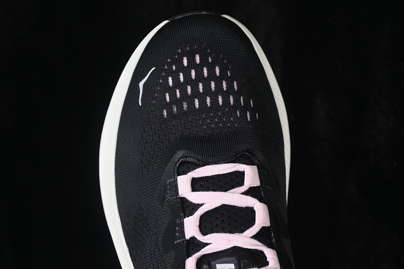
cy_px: 134
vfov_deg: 18.2
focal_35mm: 75
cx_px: 202
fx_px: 842
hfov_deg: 27.0
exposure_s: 1/60
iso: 160
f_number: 6.3
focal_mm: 50
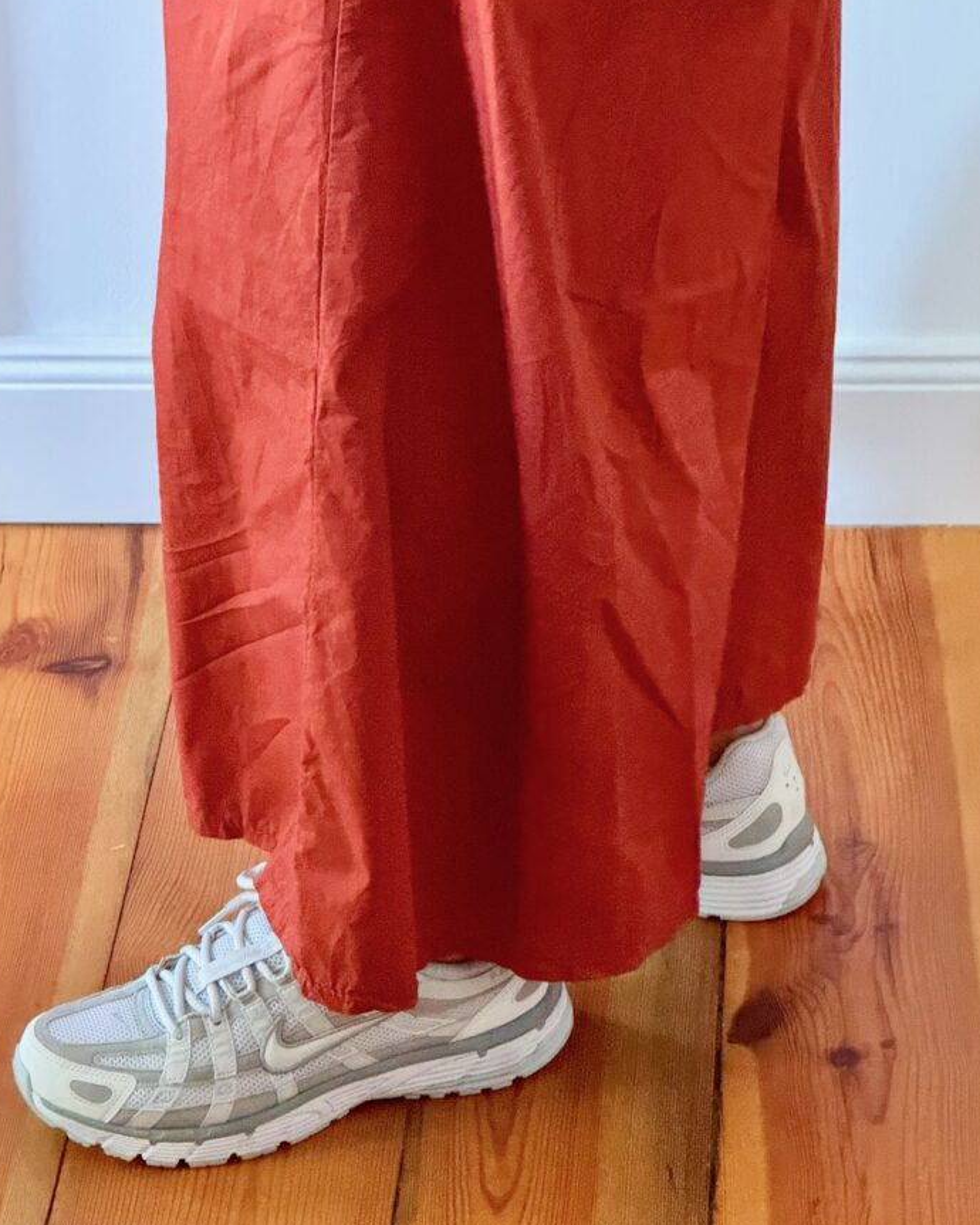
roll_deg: +1.4
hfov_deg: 11.1
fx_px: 5041
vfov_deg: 13.9
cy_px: 596
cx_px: 479
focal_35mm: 139
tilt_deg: -28.3
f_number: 2.8
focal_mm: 15.66
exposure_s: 1/30
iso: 2000
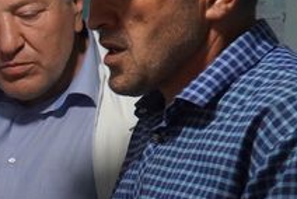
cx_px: -198
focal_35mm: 113
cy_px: 107
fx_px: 934
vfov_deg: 12.2
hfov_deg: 16.0
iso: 2500
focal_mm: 20
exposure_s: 1/160
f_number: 4
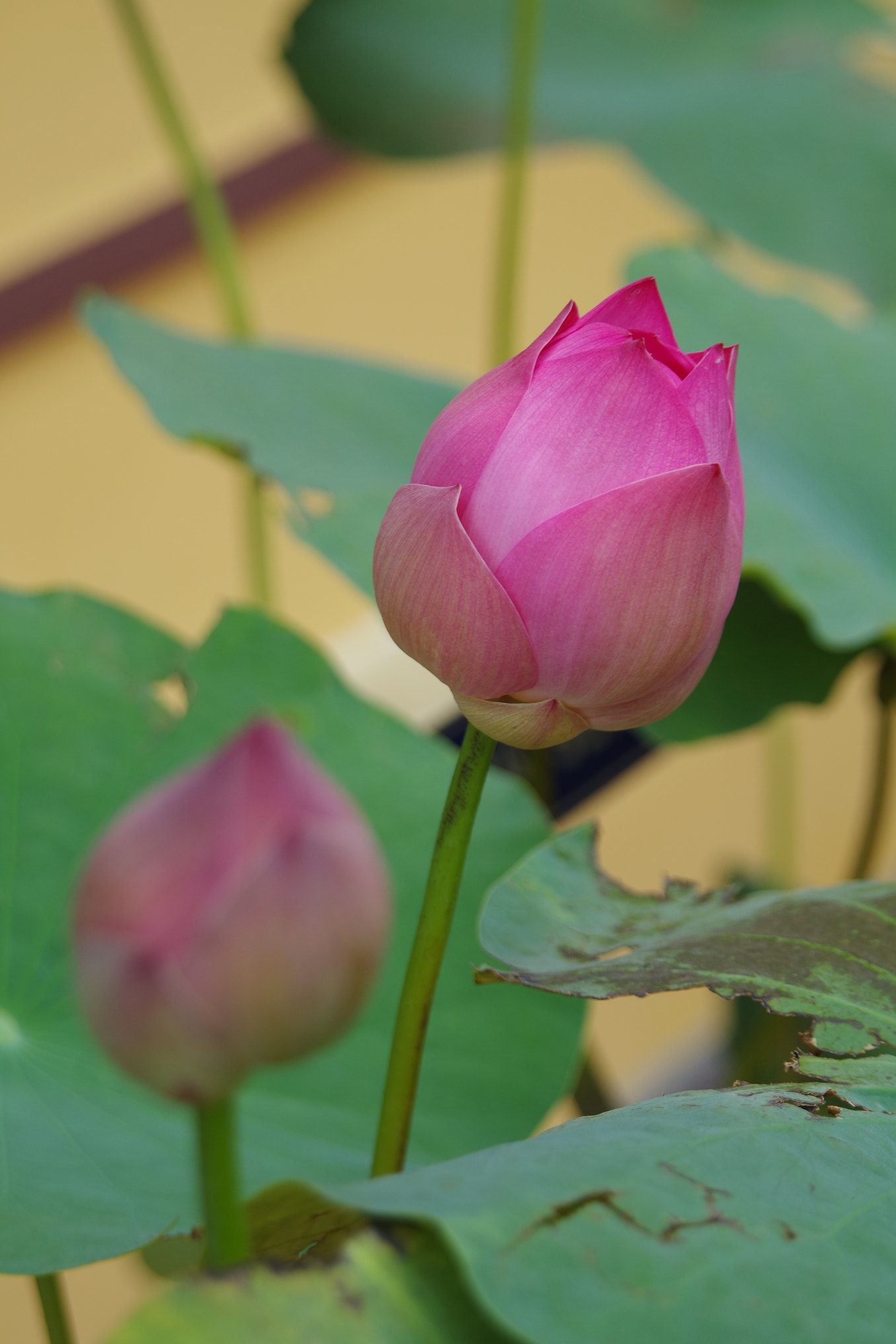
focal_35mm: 111
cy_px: 671
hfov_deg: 12.4
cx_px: 451
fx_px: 4124
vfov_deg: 18.5
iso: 100
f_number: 6.3
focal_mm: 73
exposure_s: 1/250
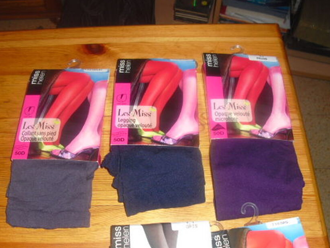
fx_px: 420
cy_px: 149
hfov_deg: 42.9
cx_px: 152
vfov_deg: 32.8
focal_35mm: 44
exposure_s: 1/60
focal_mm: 6.3
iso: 100
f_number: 3.1
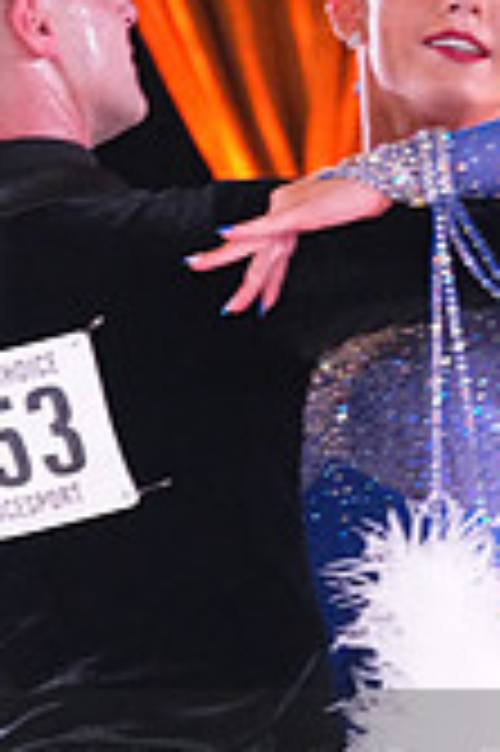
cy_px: 842
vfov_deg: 3.3
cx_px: 250
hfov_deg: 2.2
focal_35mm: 633
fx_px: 13214
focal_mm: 182
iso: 8000
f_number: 4
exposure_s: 1/400
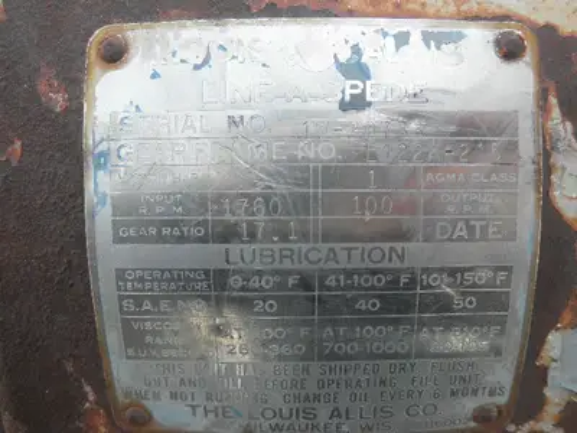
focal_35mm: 28
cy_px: 216
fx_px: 467
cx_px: 288
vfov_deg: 49.7
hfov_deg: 63.4
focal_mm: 5
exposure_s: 1/125
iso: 64
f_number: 3
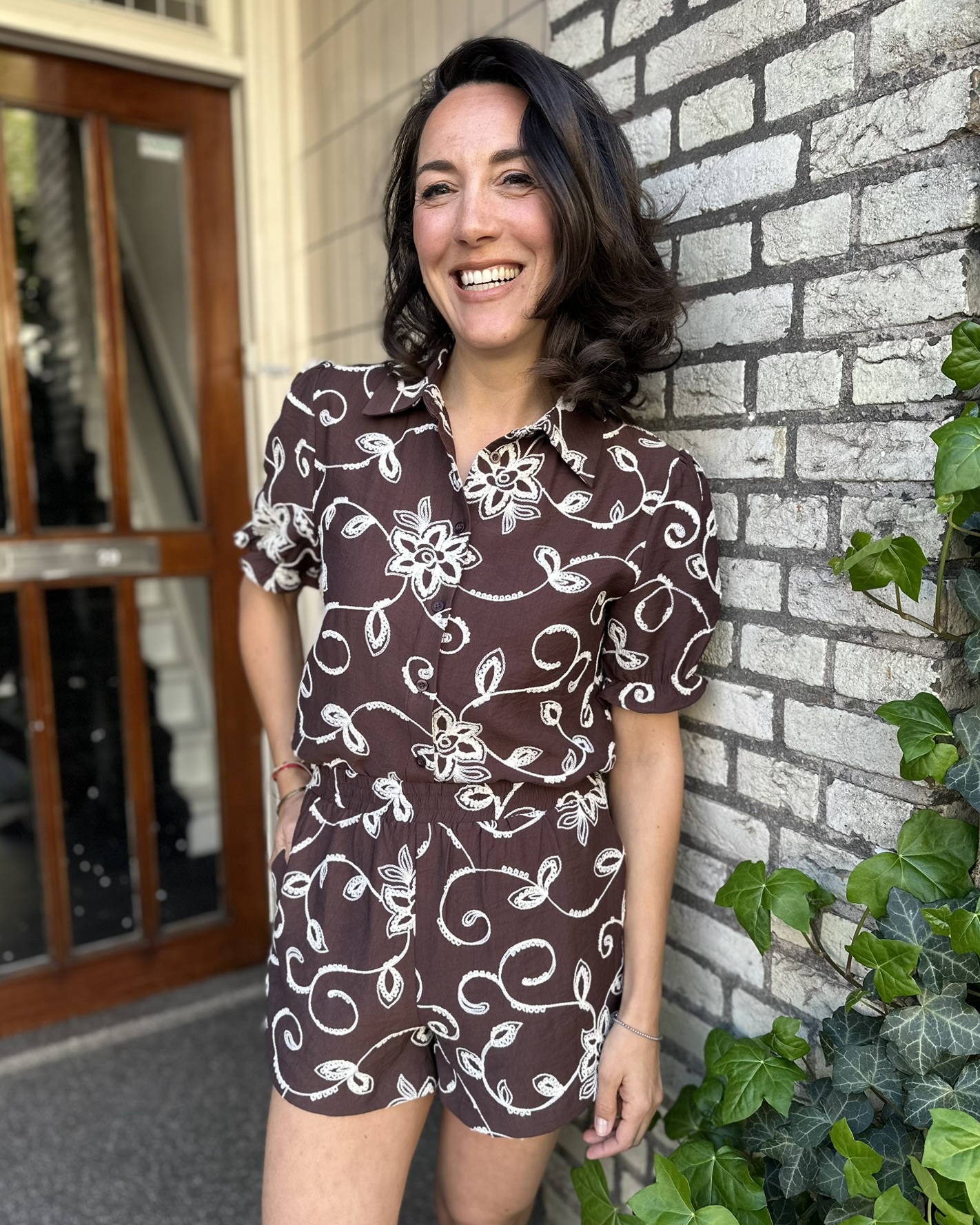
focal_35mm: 27
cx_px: 507
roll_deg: -0.1
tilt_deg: -9.5
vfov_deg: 64.1
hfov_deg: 53.2
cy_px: 629
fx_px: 979
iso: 64
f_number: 1.78
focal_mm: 6.86
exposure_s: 1/168
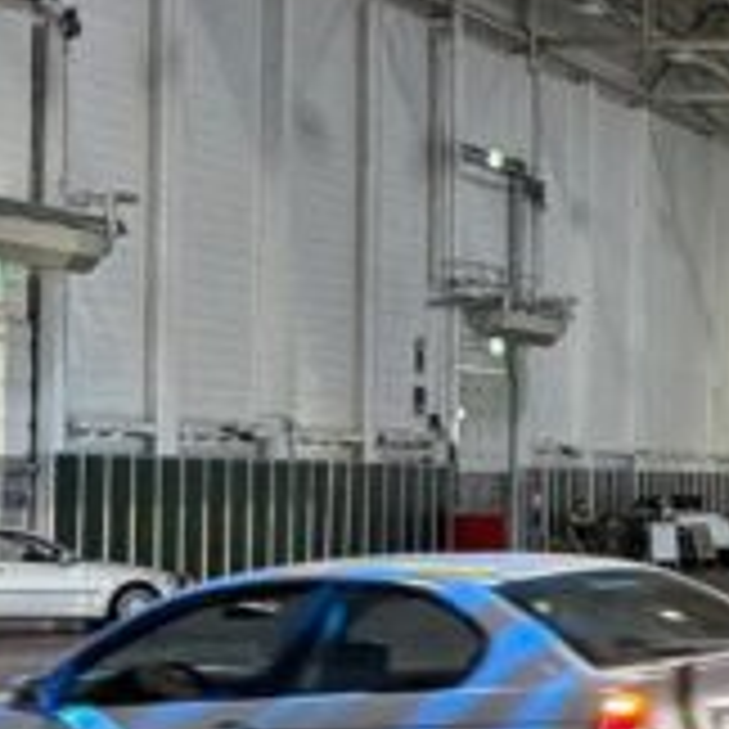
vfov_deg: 13.0
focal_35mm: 134
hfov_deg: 11.4
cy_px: 315
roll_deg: +0.8
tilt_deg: +2.2
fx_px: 3193
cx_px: 1570
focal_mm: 6.76
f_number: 1.78
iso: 800
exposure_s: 1/133
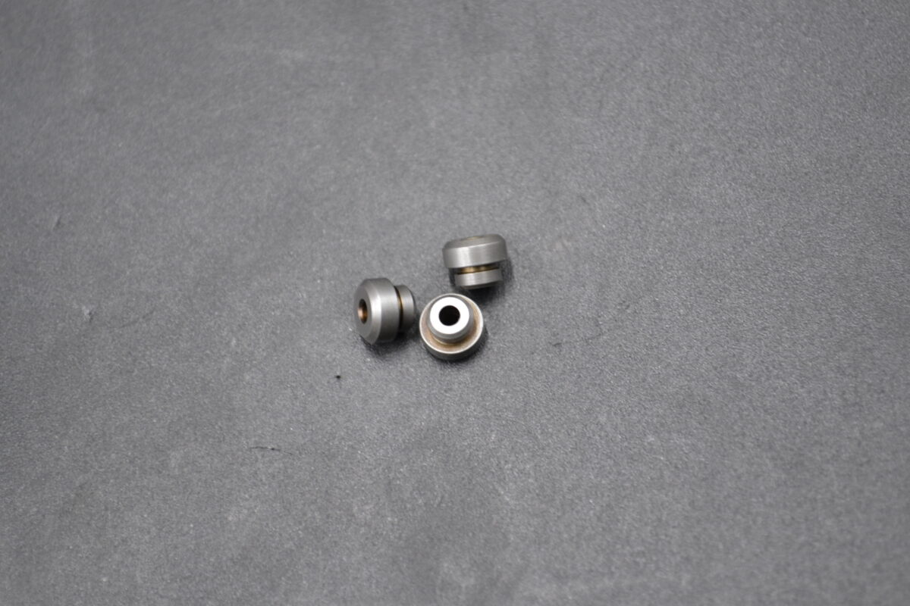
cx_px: 455
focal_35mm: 82
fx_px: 2085
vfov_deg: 16.6
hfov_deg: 24.6
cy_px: 303
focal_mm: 55
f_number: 5.6
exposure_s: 1/30
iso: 400
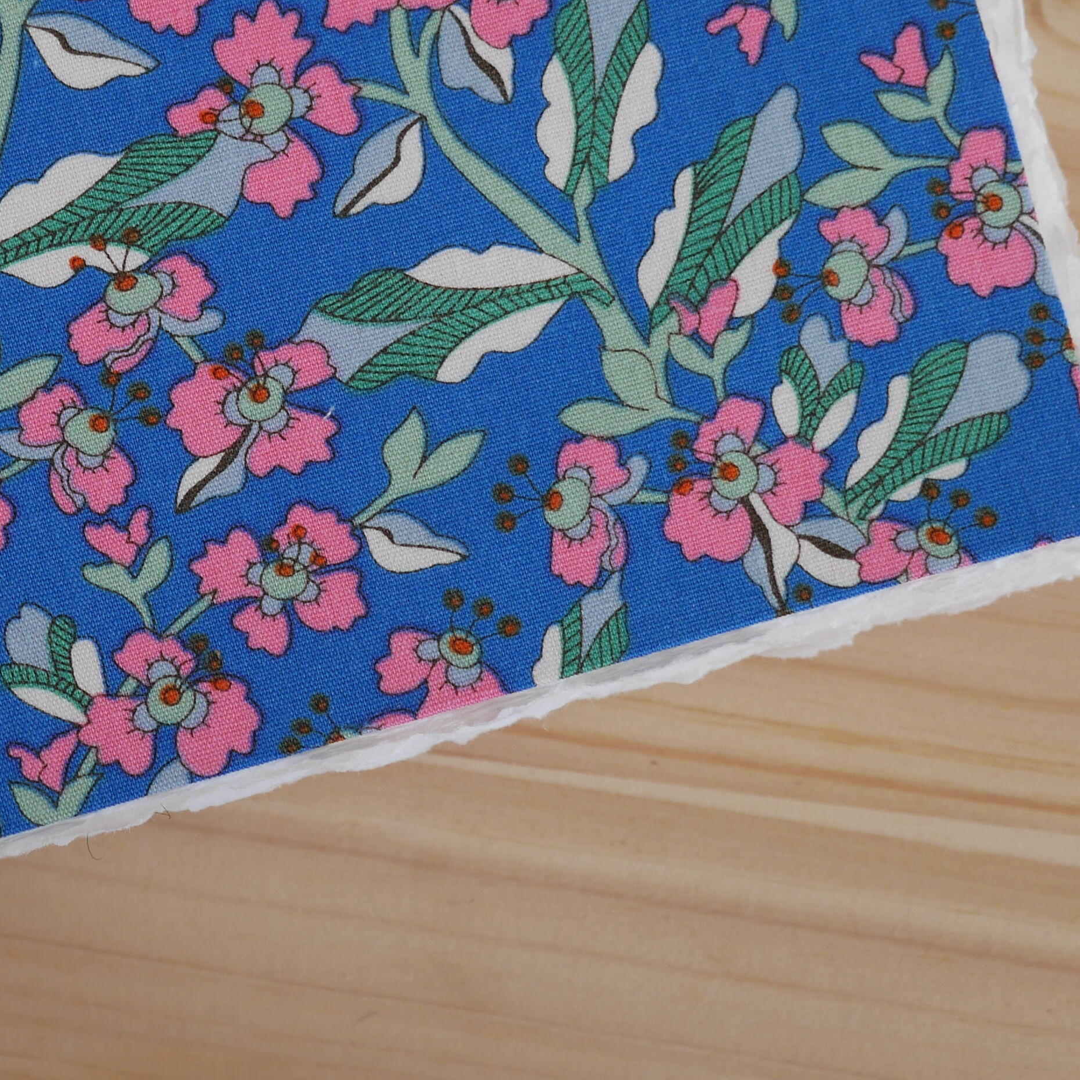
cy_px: 302
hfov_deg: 17.0
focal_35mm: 101
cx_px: 139
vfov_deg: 17.2
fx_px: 3565
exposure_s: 1/60
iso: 250
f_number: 2.8
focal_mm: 23
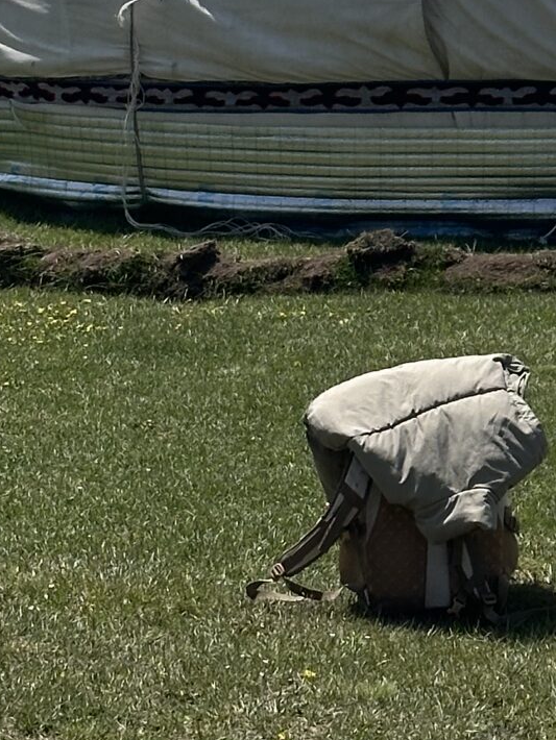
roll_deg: +0.6
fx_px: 3703
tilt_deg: -0.8
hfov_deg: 8.4
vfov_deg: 11.1
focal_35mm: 173
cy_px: -246
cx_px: 791
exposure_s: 1/8197
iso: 64
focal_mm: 6.86
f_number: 1.78
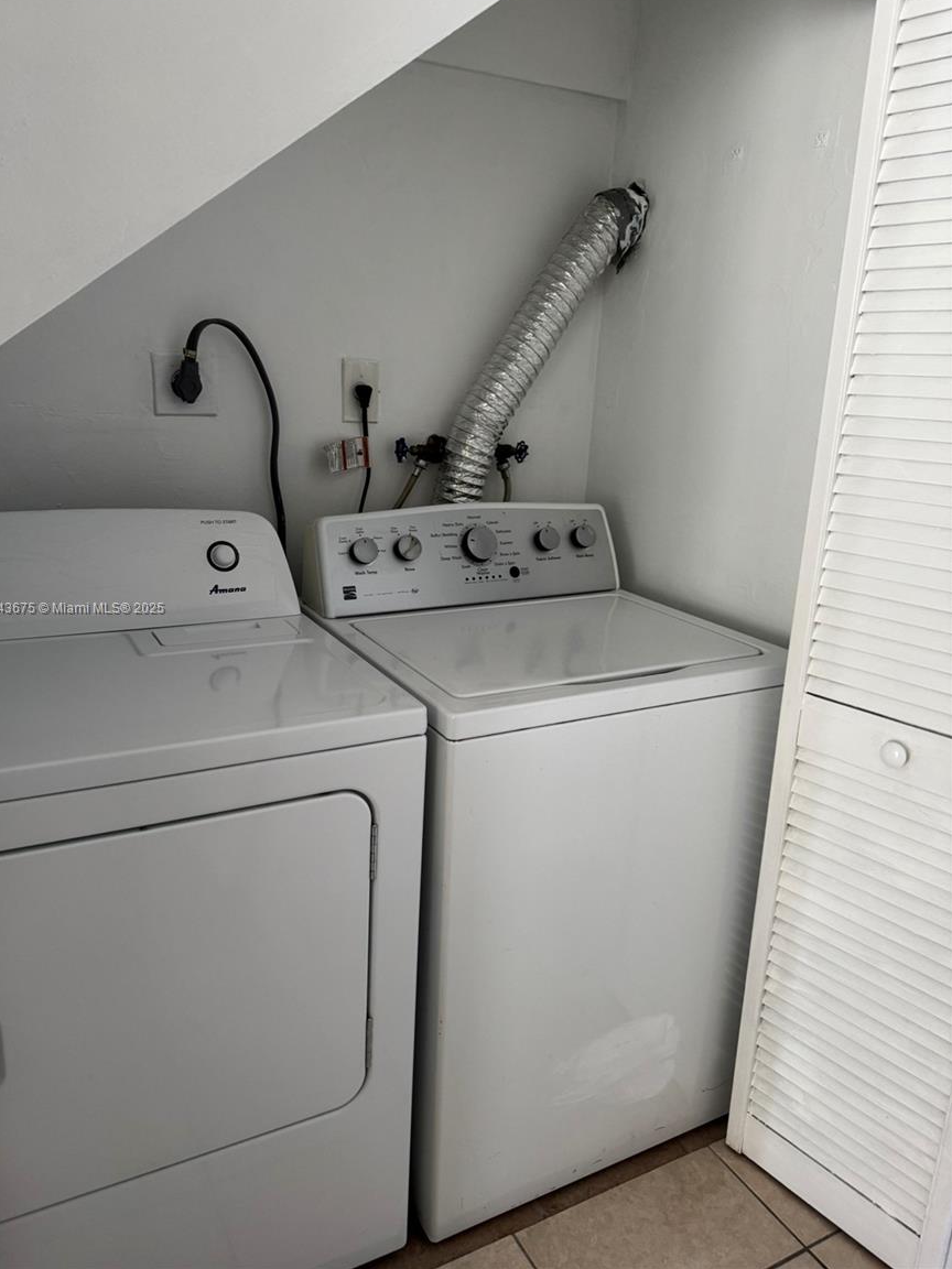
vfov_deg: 69.4
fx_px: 917
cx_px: 458
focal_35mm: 25
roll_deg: -2.0
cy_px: 609
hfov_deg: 54.9
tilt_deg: -15.0
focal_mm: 6.76
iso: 250
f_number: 1.78
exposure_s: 1/60
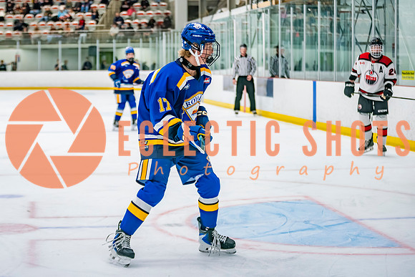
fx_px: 1022
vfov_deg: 15.4
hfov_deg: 22.9
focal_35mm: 89
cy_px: 110
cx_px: 165
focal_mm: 70
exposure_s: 1/640
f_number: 2.8
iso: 2000
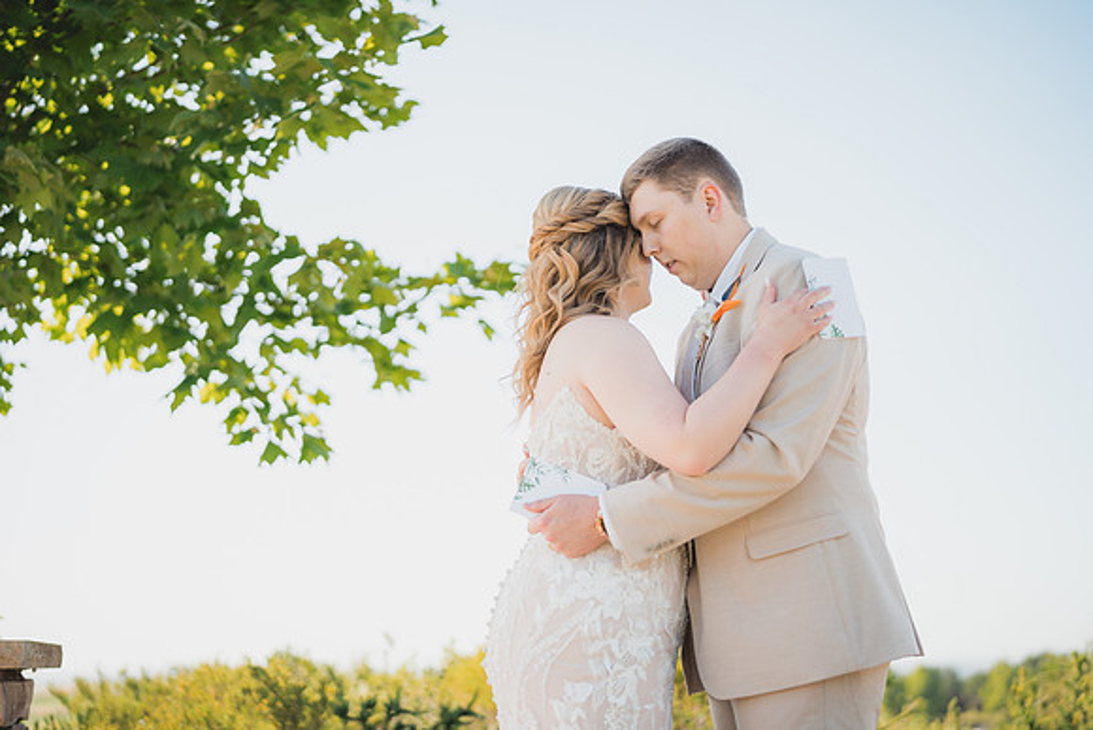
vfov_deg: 27.0
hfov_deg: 39.6
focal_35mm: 50
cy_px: 365
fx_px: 1518
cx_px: 546
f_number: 1.4
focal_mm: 50
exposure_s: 1/2500
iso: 125
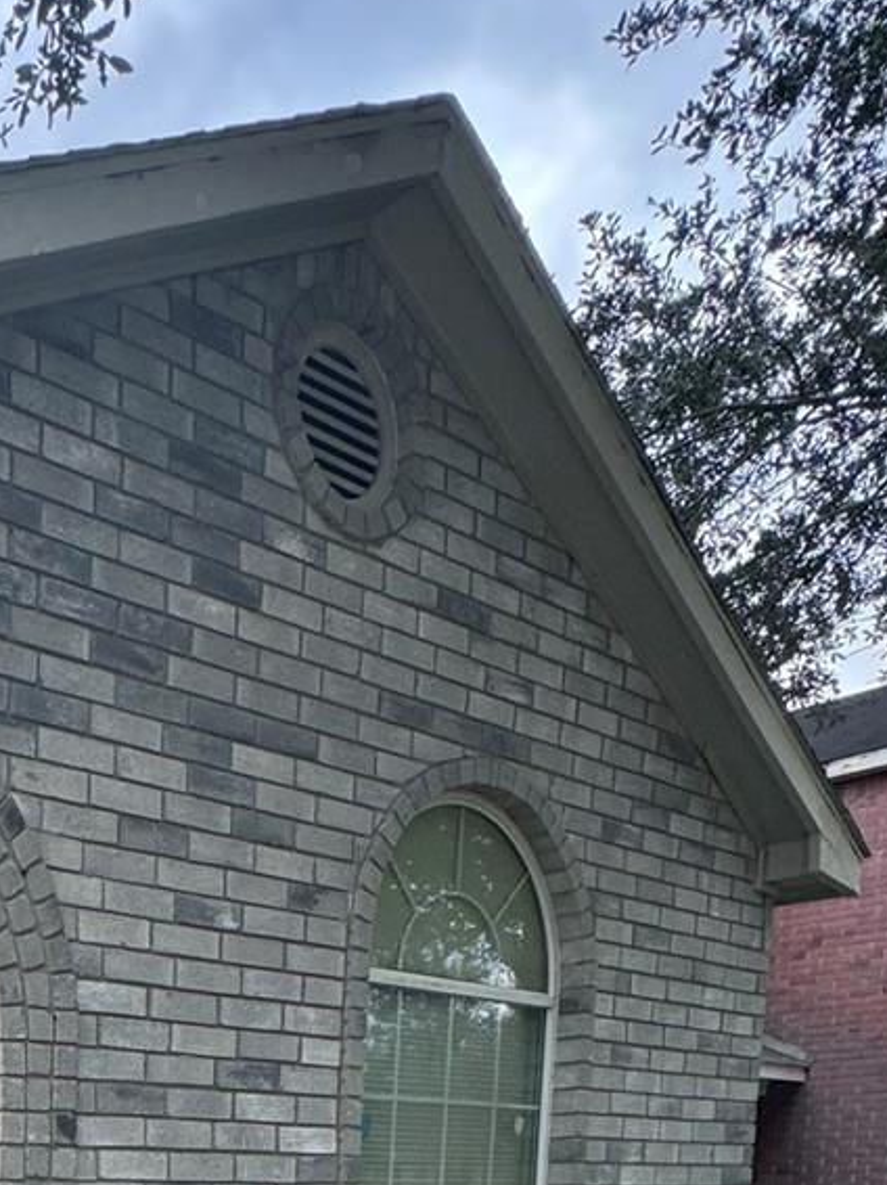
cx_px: -155
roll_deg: +0.6
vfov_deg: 39.0
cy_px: 1344
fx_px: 1299
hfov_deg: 31.9
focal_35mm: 38
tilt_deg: -7.0
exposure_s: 1/99
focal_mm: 2.22
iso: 160
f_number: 2.2
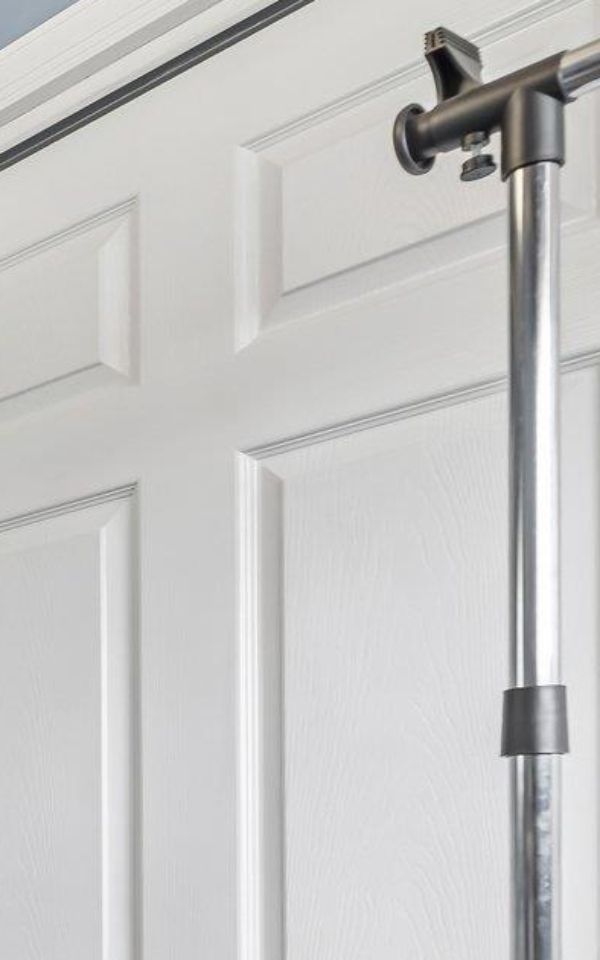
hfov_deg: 16.2
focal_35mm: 53
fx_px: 1386
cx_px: -713
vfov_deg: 35.6
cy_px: 889
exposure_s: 1/4
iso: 250
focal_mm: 16
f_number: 9
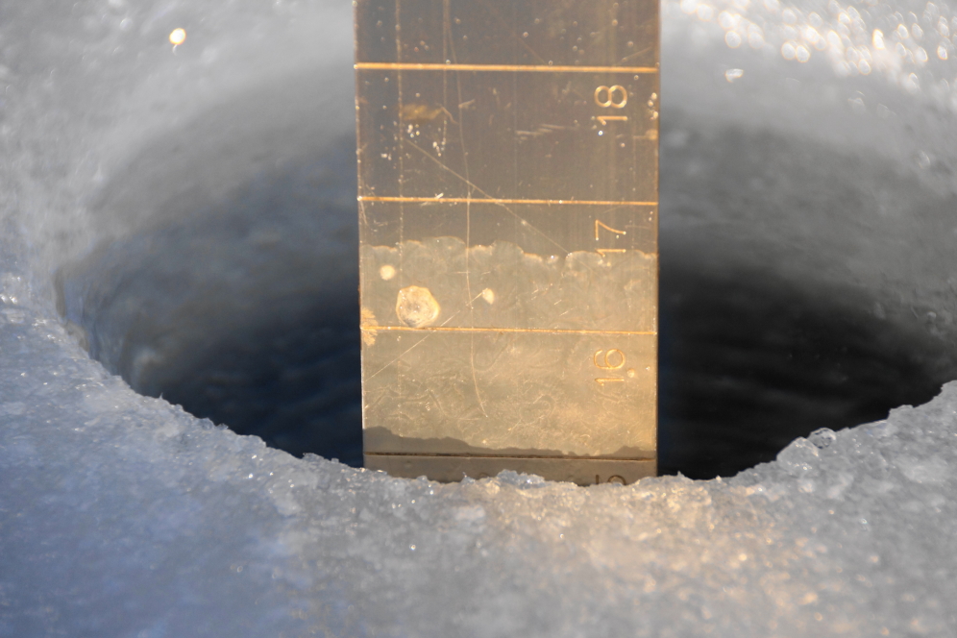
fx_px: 8400
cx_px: 478
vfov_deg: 4.3
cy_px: 319
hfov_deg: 6.5
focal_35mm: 316
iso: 320
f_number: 6.3
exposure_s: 1/400
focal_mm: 210
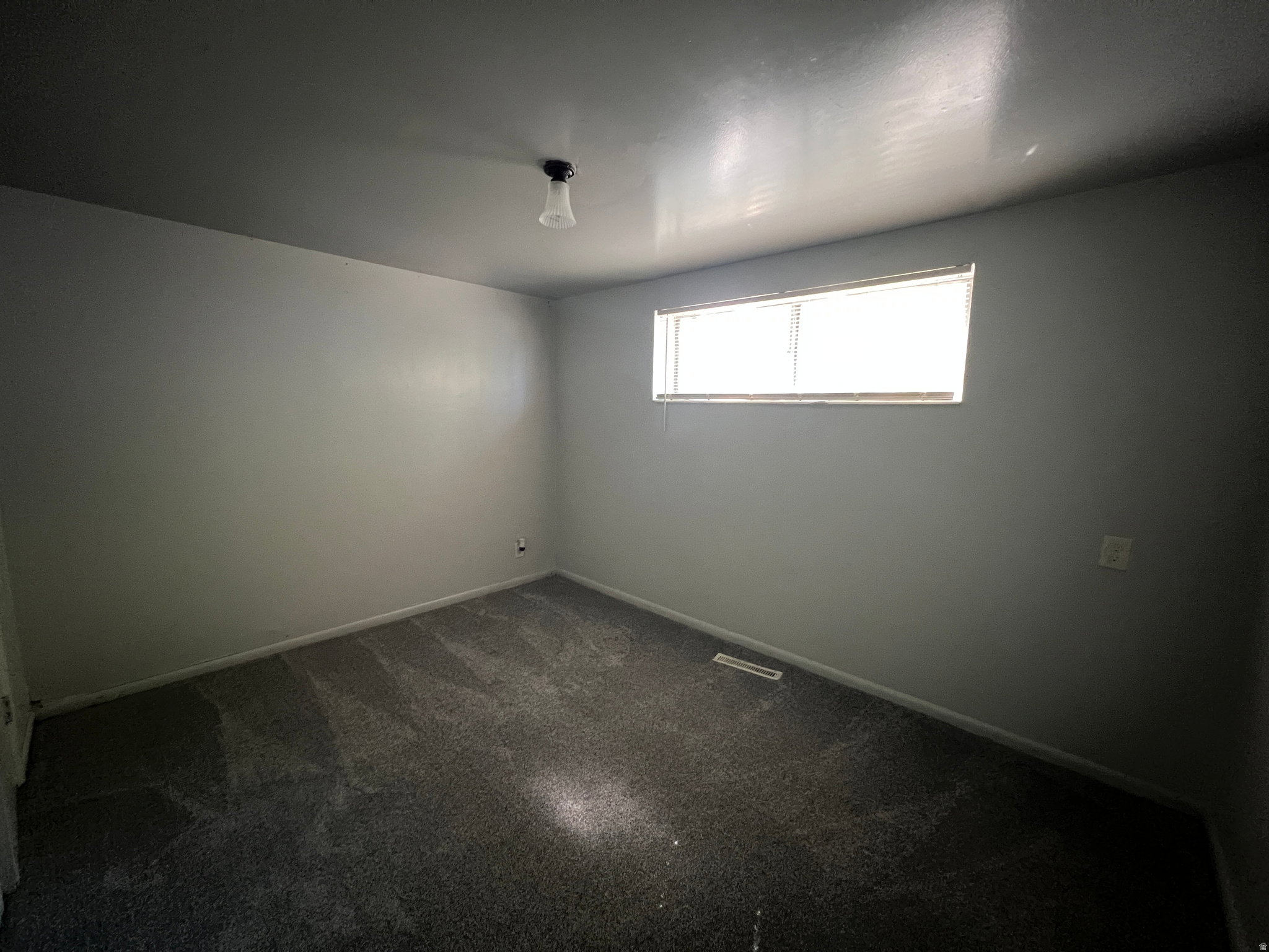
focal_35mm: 13
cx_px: 634
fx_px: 477
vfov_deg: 89.9
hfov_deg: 106.2
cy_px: 476
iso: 400
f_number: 1.8
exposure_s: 1/17
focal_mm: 1.57
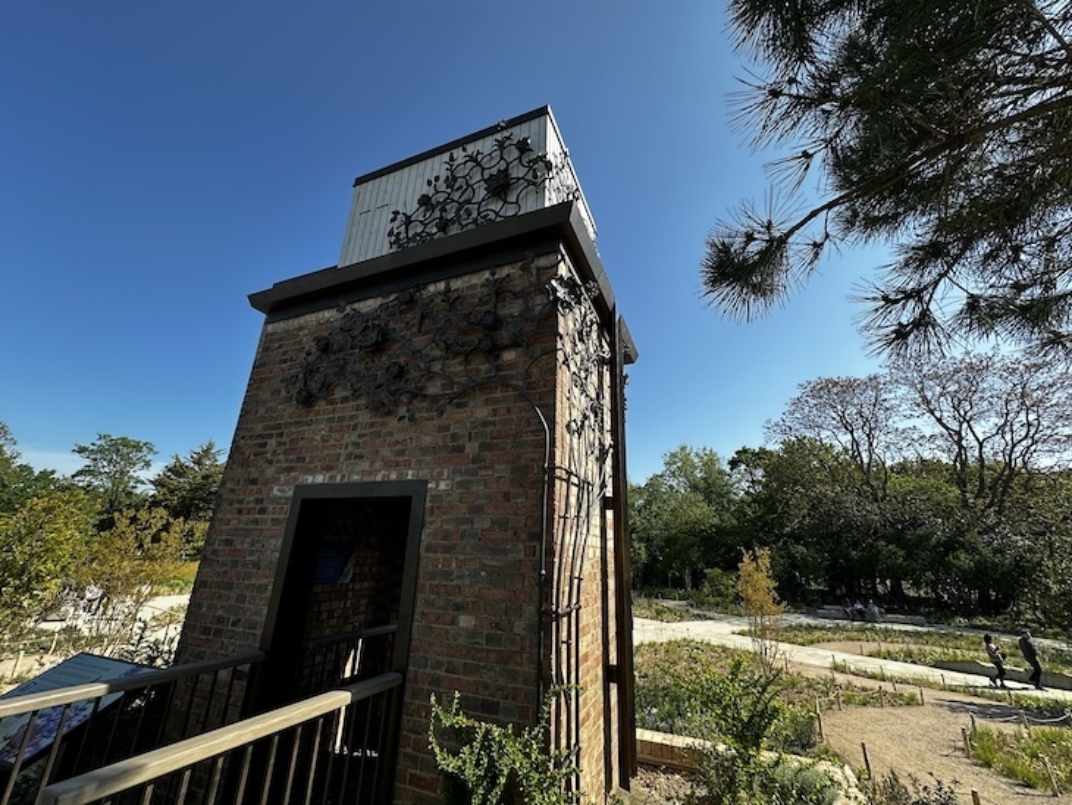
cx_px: 536
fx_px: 434
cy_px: 402
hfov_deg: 102.0
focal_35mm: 14
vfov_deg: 85.7
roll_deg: -1.6
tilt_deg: +19.5
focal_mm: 2.22
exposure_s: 1/596
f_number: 2.2
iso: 40
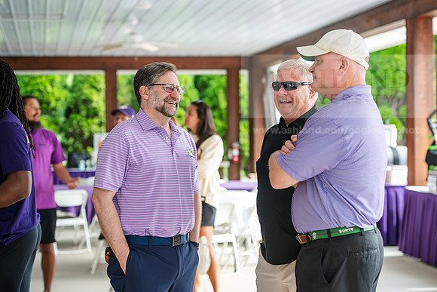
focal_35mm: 86
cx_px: 218
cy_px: 146
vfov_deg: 15.9
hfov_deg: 23.6
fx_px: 1044
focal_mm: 86
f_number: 3.5
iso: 320
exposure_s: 1/320
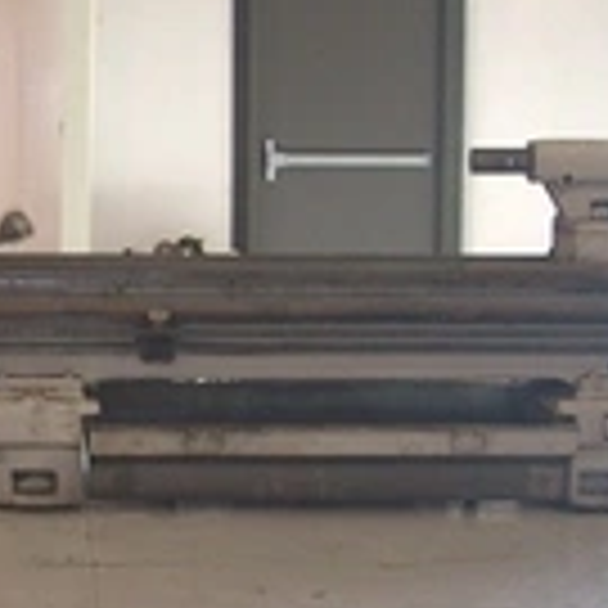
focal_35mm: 97
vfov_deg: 17.9
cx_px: -90
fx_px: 1928
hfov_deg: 17.2
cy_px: 239
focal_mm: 6.2
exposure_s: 1/30
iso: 100
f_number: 2.8
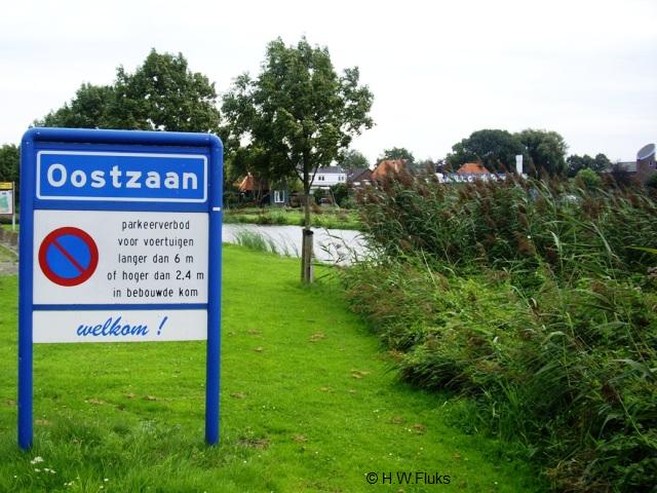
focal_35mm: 38
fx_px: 721
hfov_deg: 49.0
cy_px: 246
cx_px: 328
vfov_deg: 37.7
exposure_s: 1/60
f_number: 8
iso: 64
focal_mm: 7.9
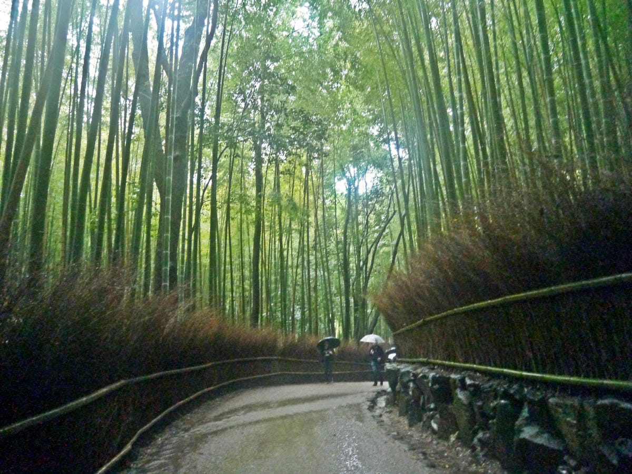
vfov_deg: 49.7
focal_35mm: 28
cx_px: 316
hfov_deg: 63.4
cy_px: 237
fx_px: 511
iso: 1600
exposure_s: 1/40
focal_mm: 14
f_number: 3.5
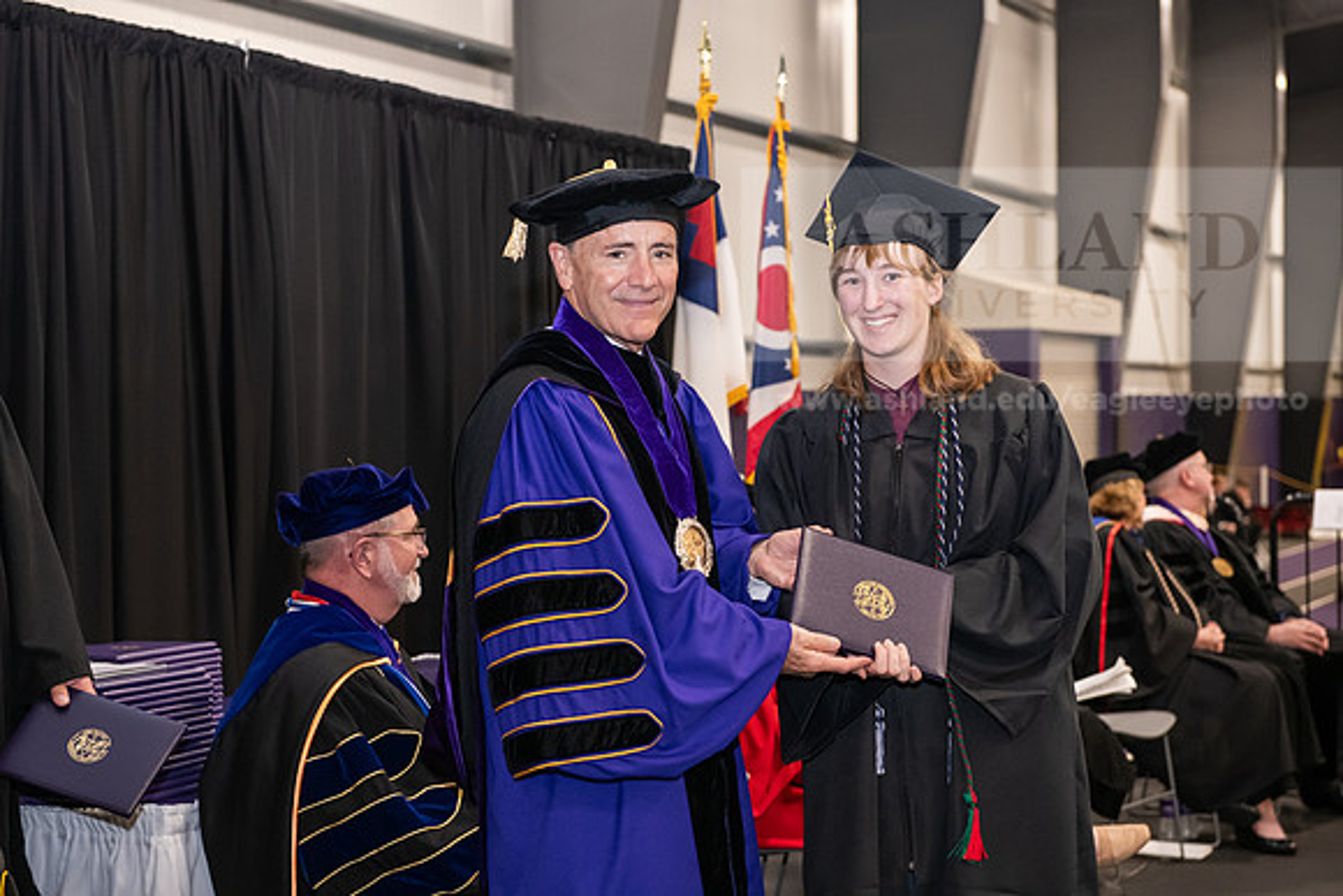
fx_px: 2612
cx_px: 672
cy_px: 448
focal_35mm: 70
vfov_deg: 19.5
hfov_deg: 28.8
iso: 2500
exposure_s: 1/125
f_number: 5
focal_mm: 70
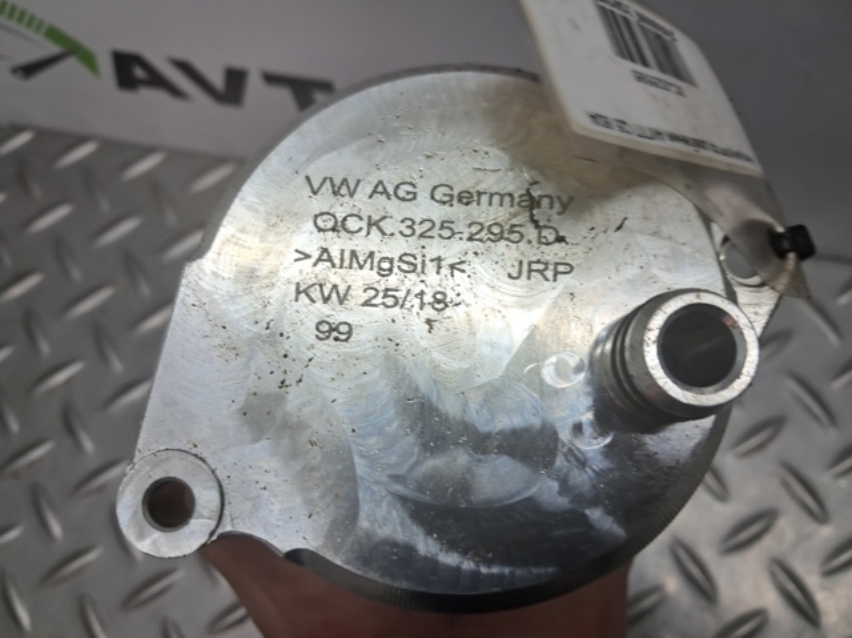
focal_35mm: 27
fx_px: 664
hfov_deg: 65.4
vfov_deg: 51.3
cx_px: 426
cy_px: 319
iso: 50
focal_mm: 4
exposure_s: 1/50
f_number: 1.8
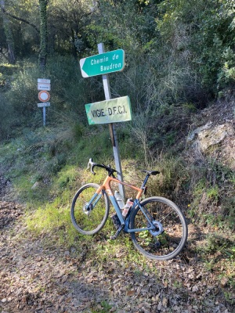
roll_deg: -1.7
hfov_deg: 53.1
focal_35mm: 26
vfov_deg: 67.3
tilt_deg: -5.5
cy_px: 156
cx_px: 118
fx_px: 235
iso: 32
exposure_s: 1/122
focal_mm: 4.25
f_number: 1.8
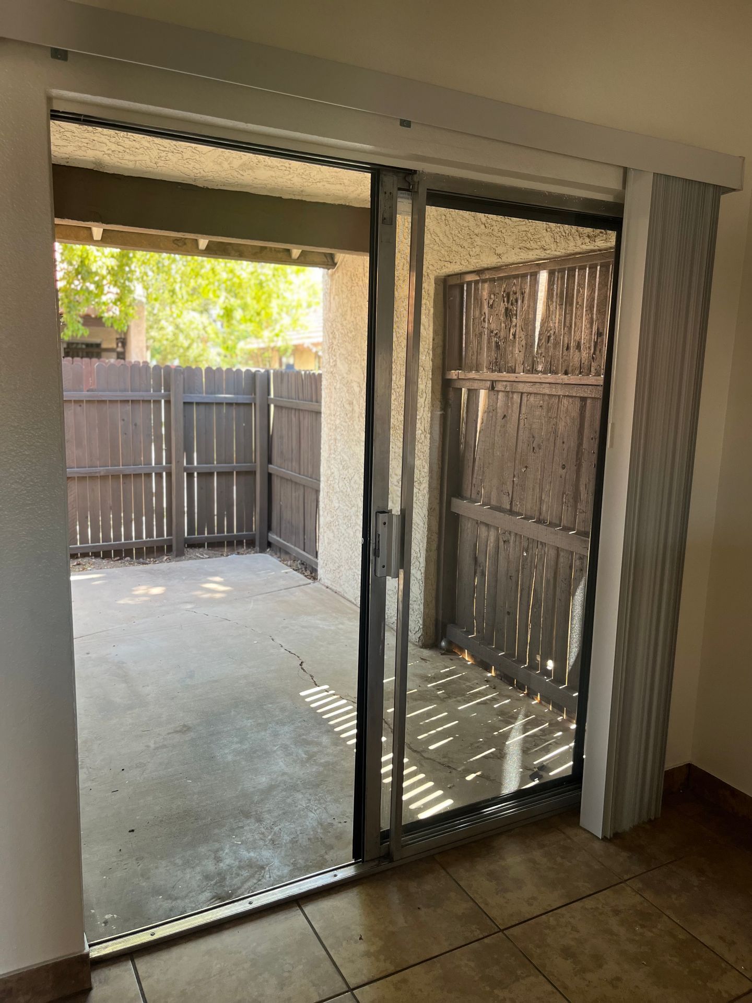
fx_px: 753
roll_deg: -1.7
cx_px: 376
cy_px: 502
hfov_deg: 53.1
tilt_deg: -10.7
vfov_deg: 67.3
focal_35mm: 26
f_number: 1.6
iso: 80
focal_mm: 5.1
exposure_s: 1/122
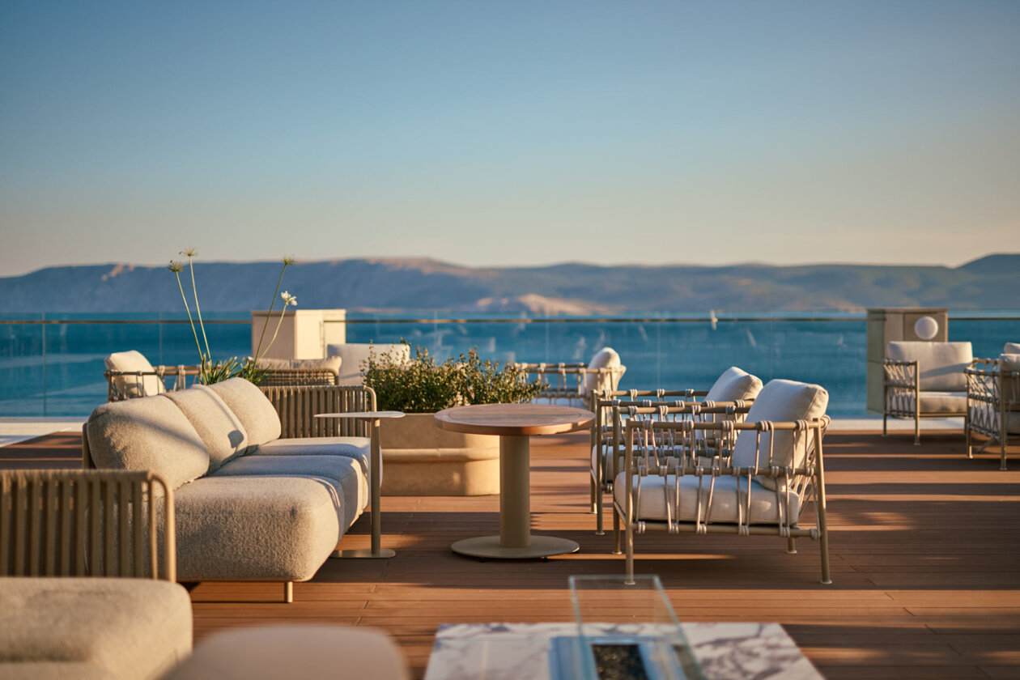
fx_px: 1417
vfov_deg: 27.0
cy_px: 340
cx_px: 510
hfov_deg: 39.6
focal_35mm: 50
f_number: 1.4
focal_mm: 50
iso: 64
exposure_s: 1/3200
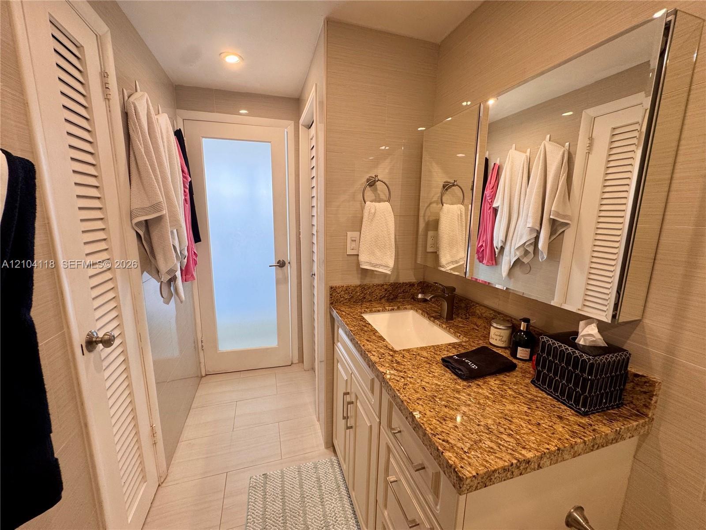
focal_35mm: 14
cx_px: 353
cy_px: 265
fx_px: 286
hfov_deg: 102.1
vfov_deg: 85.7
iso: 125
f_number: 2.2
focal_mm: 2.22
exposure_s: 1/120
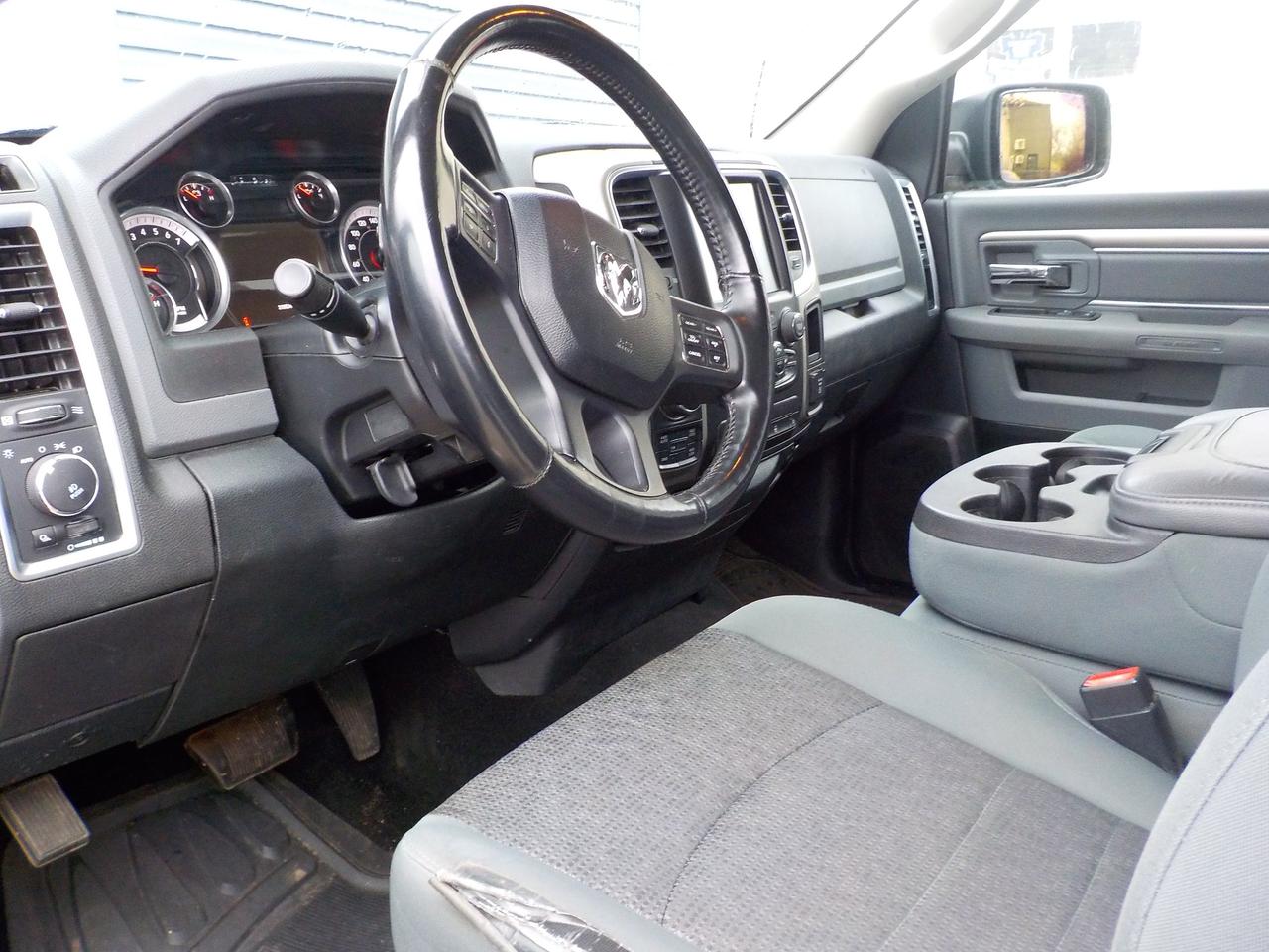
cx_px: 634
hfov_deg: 60.0
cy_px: 476
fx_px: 1100
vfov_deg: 46.8
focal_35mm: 30
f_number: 3.3
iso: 280
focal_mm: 4.1
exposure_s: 1/30
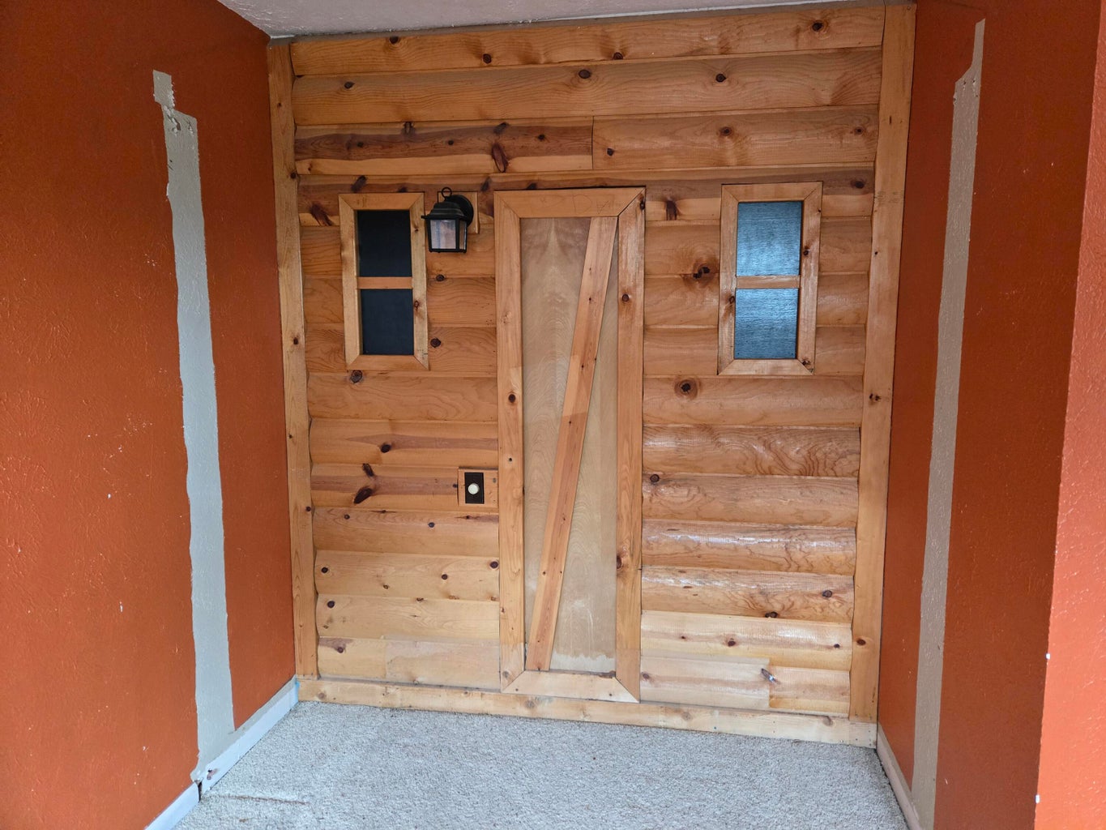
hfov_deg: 73.9
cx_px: 553
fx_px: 735
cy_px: 415
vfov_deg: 58.9
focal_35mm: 23
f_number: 1.8
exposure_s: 1/120
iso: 800
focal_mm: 5.4
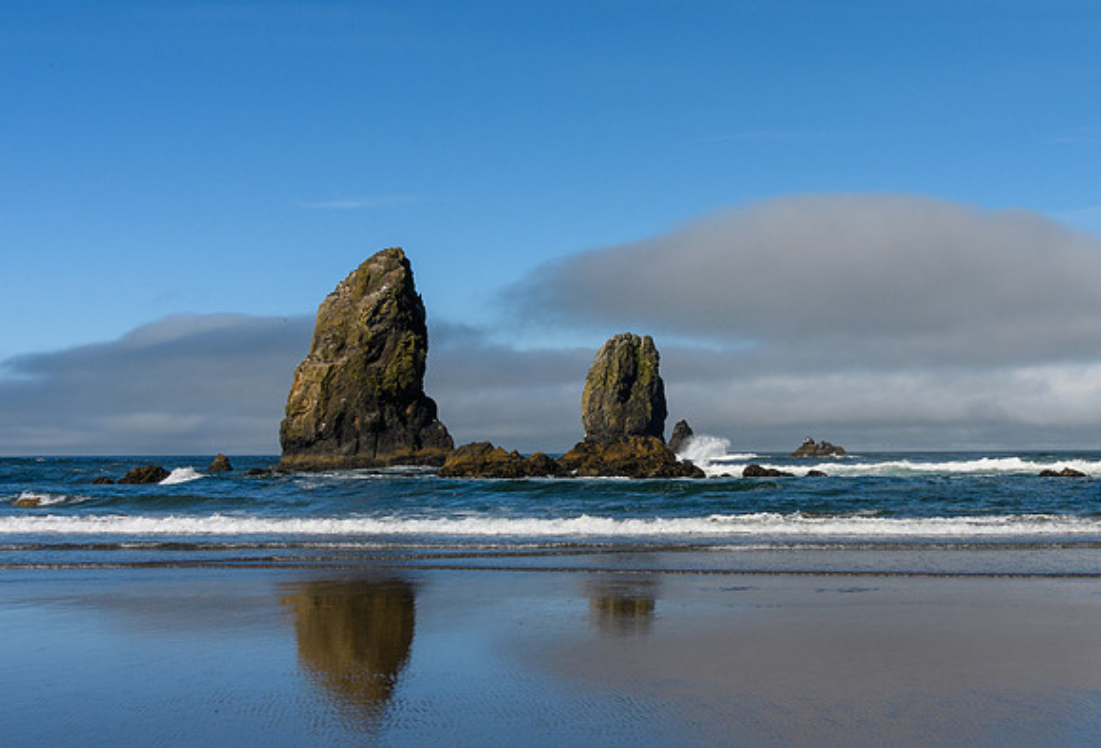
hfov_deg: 37.0
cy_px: 145
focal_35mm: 52
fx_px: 1603
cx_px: 823
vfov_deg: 25.8
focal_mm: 20
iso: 100
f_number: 8
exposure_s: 1/640
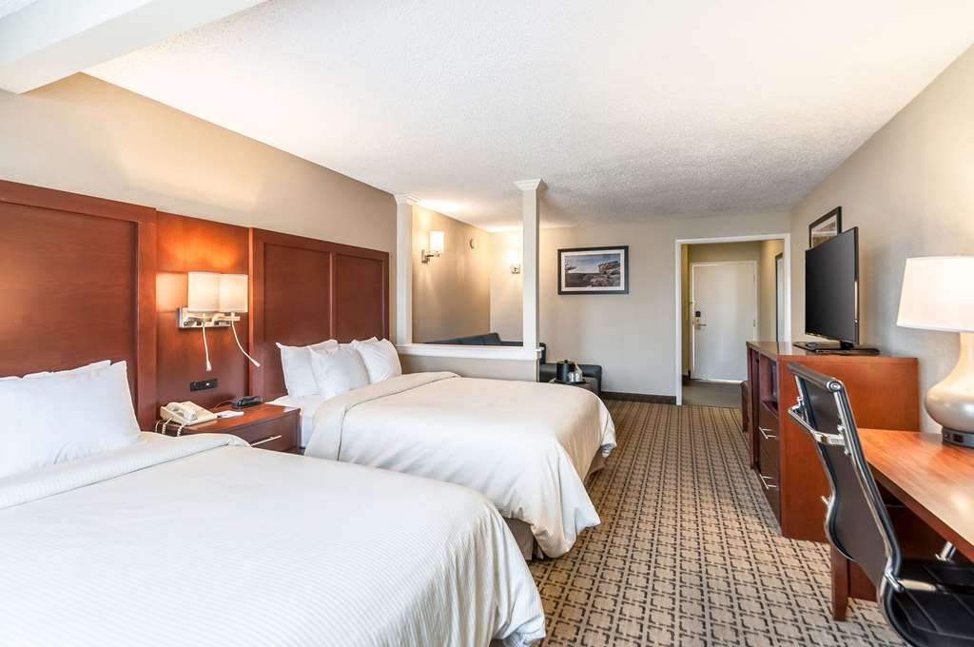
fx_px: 405
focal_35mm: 15
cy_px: 324
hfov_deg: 100.5
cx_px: 487
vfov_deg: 77.2
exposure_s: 1/100
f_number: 8
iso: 400
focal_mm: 10
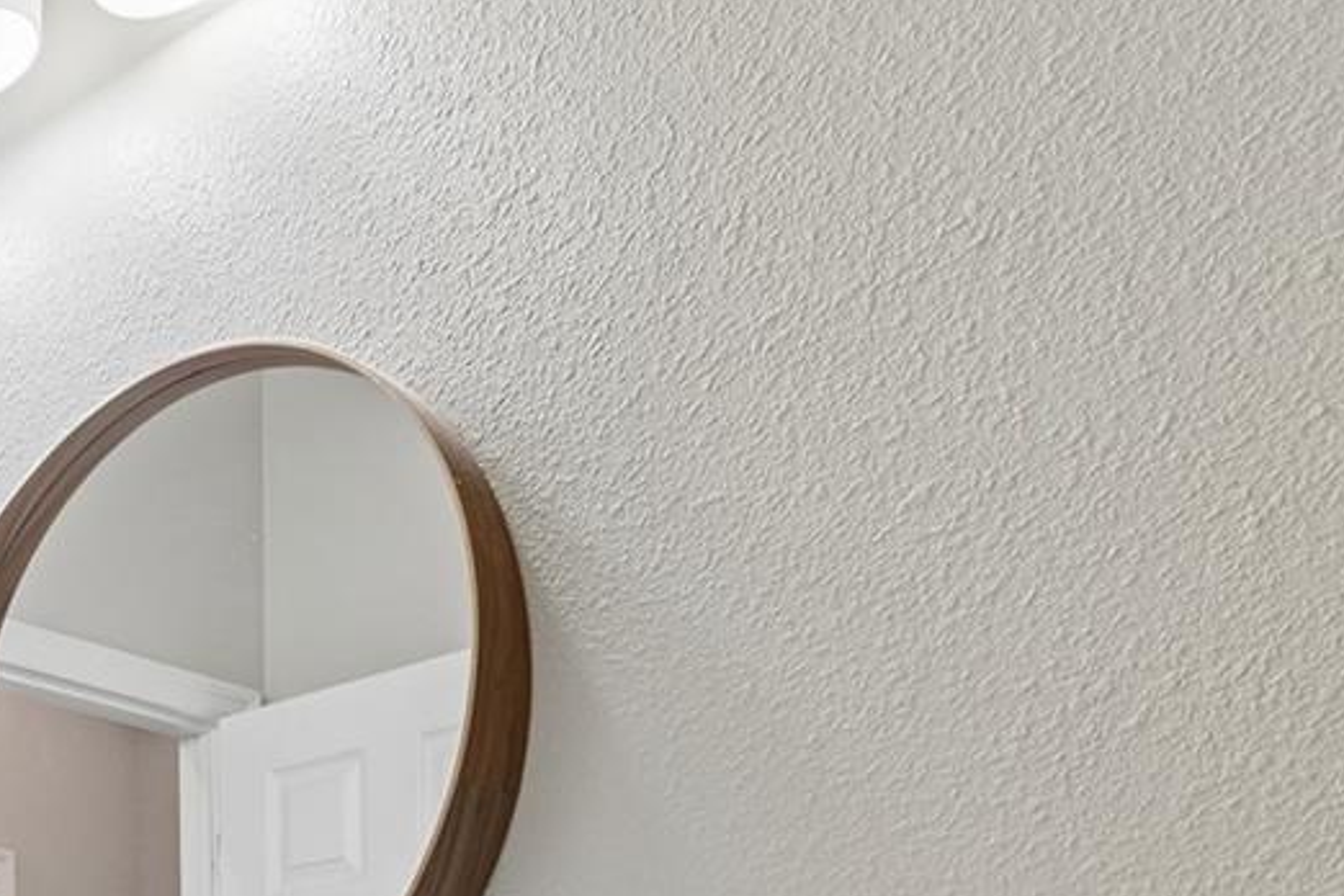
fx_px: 1717
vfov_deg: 24.5
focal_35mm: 46
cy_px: 1238
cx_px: -57
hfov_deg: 37.3
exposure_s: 1/4
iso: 100
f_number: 7.1
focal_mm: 10
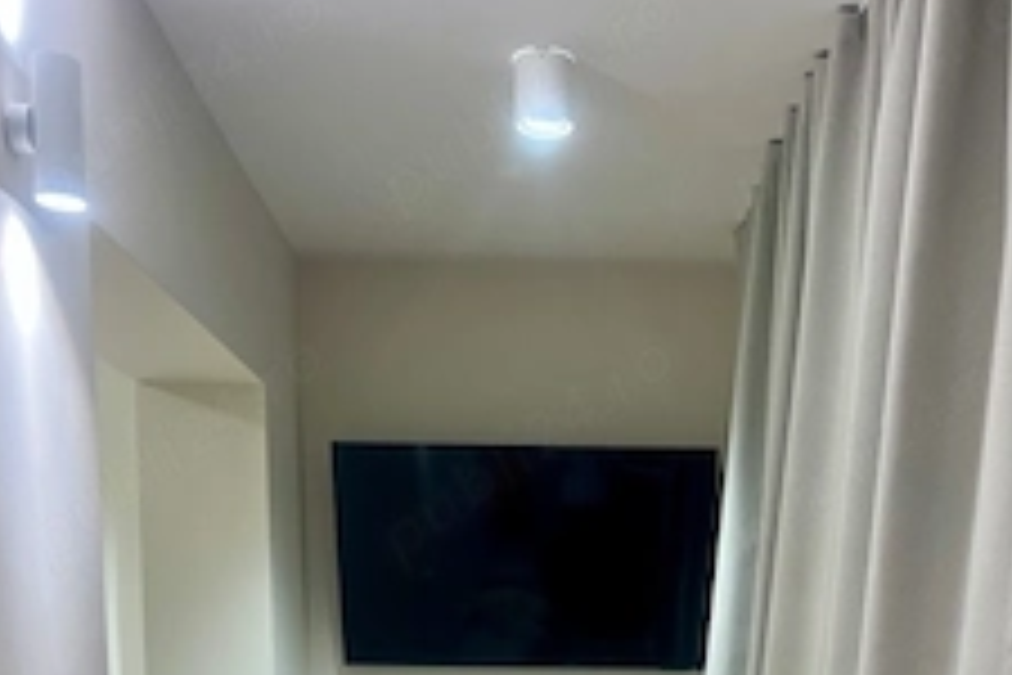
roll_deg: -0.9
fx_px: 1349
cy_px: 855
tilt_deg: -8.9
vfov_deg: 24.8
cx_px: 616
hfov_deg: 40.9
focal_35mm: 48
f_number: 1.5
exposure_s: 1/100
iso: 100
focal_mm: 5.7
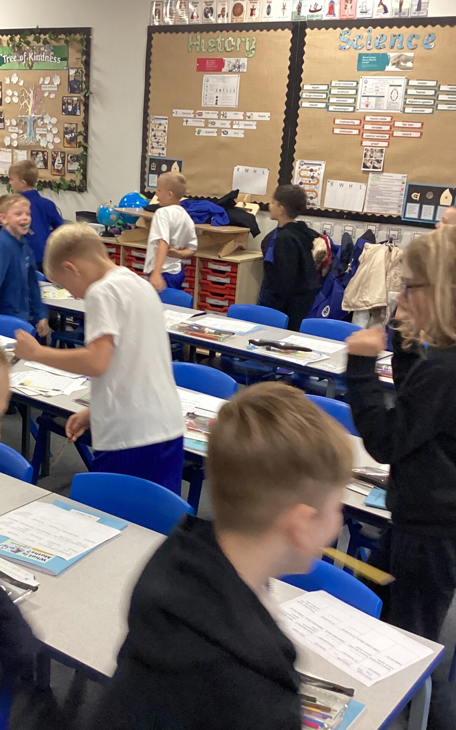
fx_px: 875
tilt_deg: -16.8
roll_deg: -3.3
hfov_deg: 28.9
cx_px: 137
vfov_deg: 45.3
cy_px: 366
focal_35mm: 44
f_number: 2.4
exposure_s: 1/60
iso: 200
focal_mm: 3.3
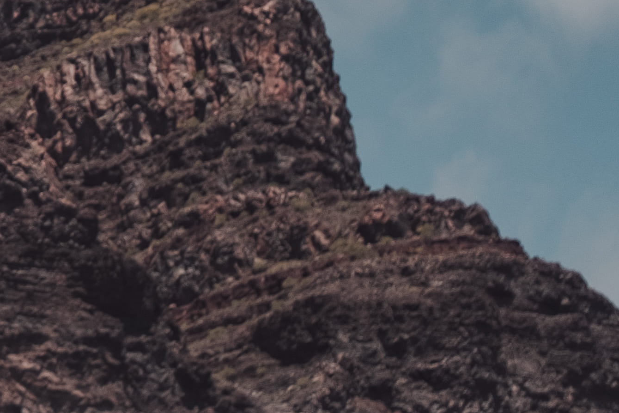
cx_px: -617
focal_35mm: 188
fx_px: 3233
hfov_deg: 10.1
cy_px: -396
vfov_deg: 7.1
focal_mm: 28
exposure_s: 1/1000
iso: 200
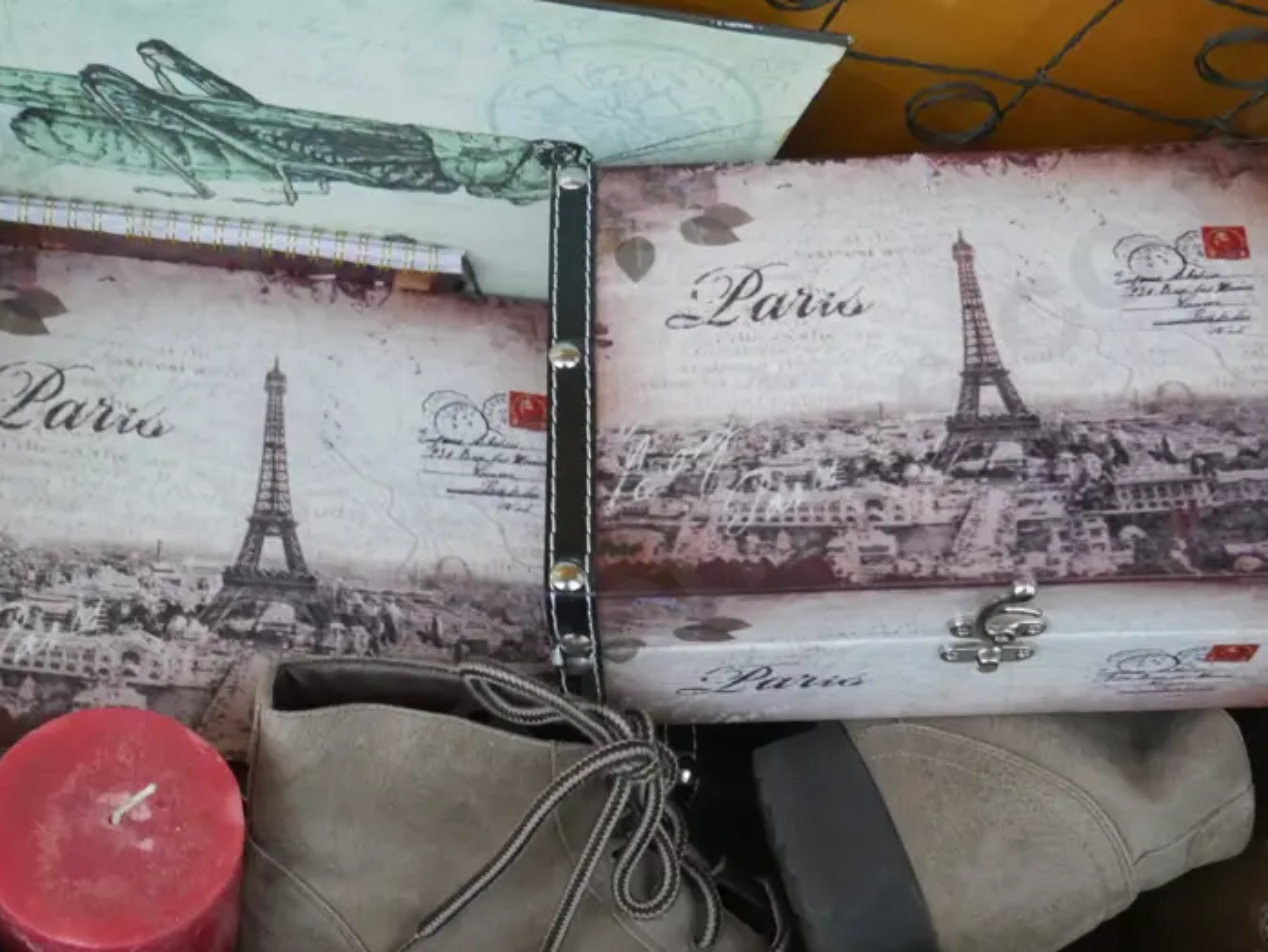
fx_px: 1612
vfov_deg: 32.5
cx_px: 574
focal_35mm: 44
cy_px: 667
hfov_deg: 42.9
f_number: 3.6
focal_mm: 15
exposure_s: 1/30
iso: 3200
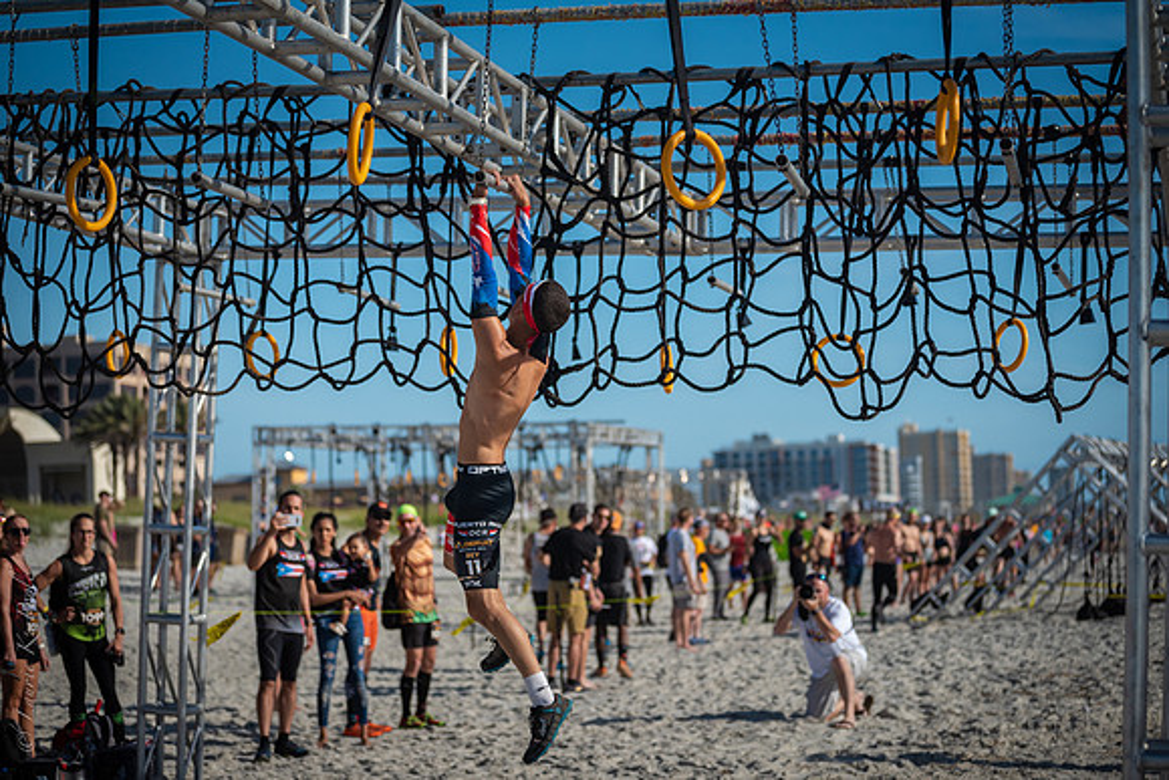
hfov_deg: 28.8
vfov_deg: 19.5
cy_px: 390
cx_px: 584
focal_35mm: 70
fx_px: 2273
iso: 320
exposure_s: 1/4000
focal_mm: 70
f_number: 2.8
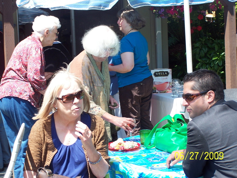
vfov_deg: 18.0
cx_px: 118
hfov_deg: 23.8
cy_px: 89
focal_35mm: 82
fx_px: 561
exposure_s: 1/250
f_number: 3.2
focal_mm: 13.7
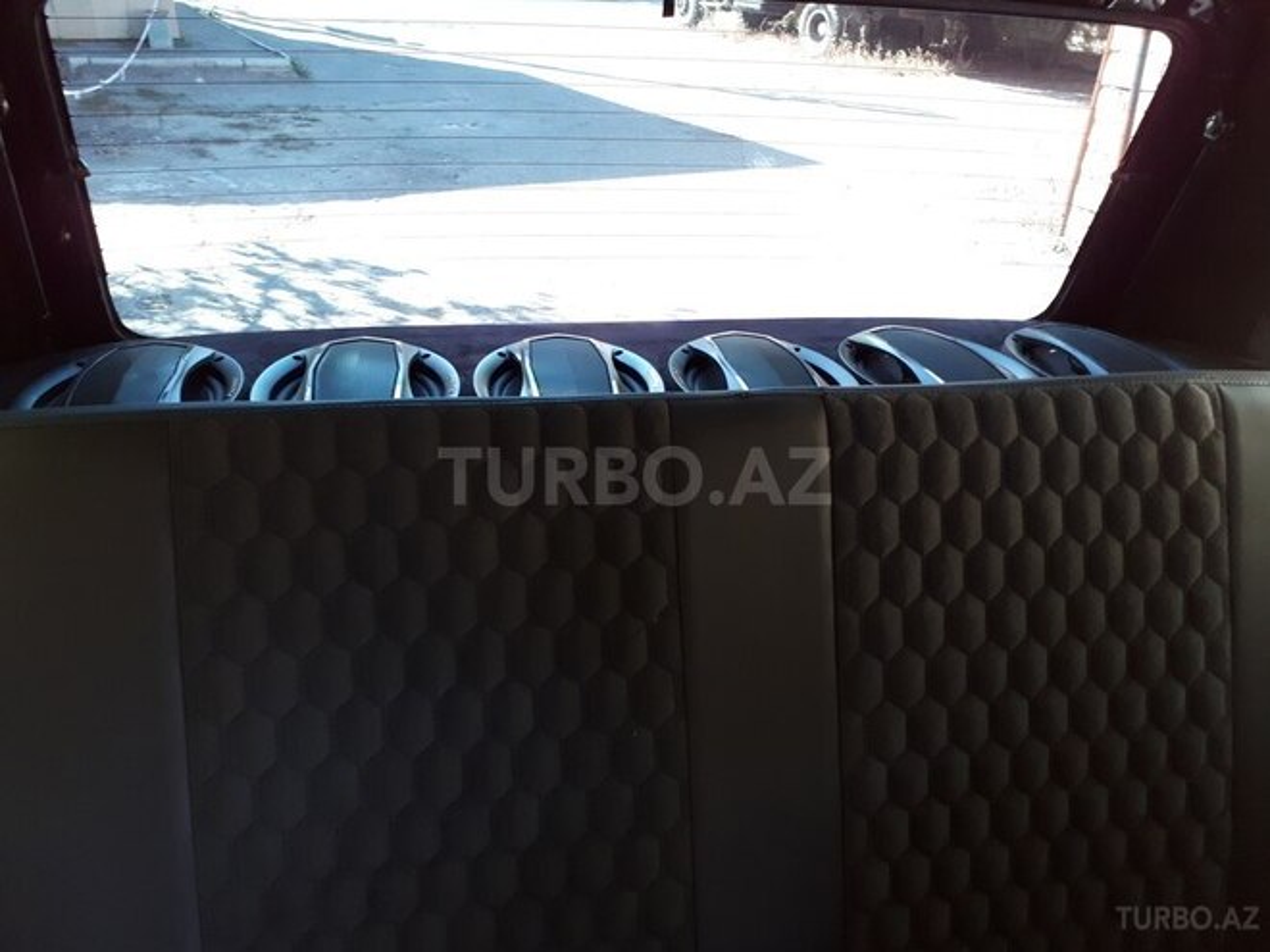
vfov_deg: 51.4
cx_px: 635
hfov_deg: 65.3
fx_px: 991
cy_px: 476
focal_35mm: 27
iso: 200
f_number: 1.9
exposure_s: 1/17
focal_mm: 3.6
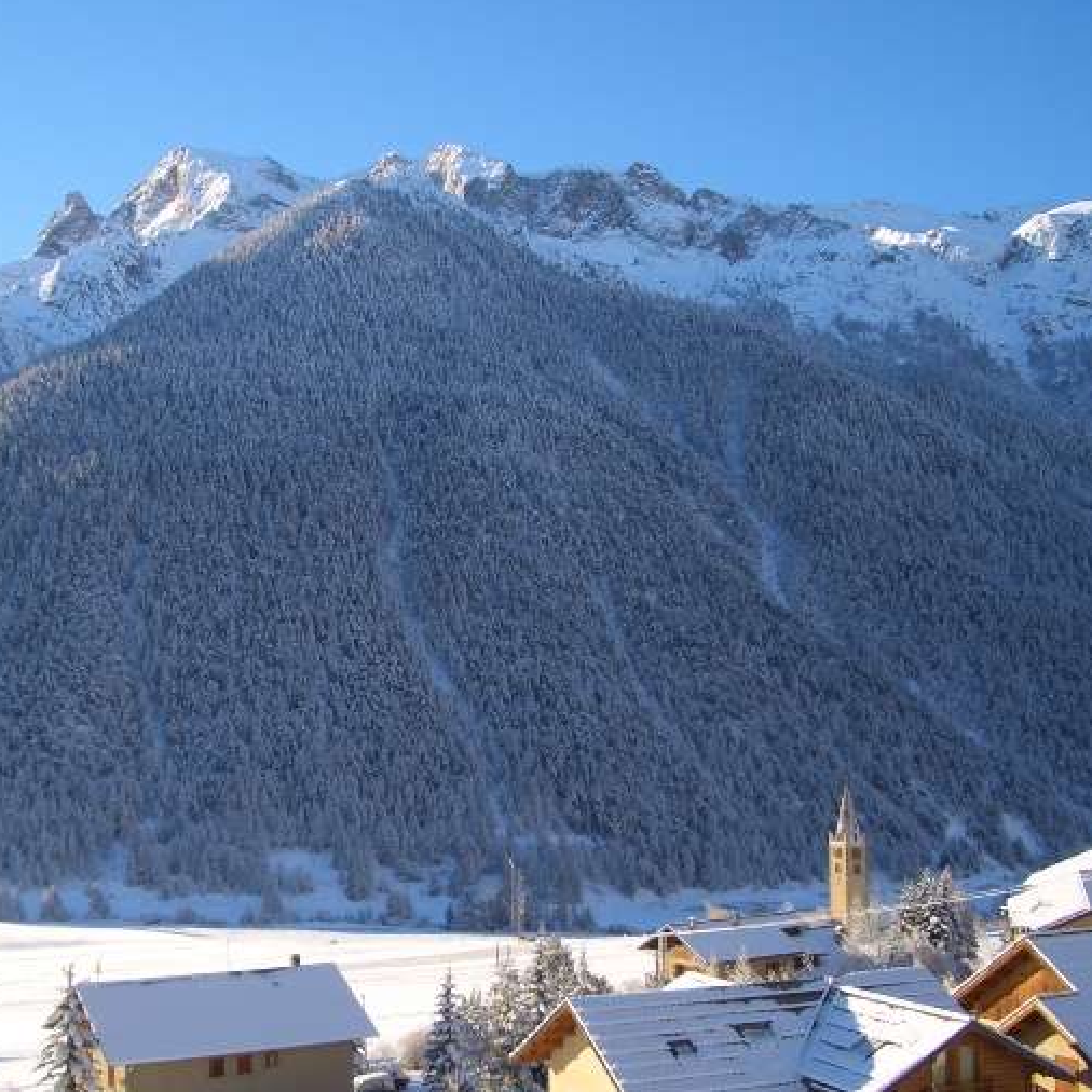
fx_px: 1677
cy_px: 575
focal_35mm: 47
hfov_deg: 35.6
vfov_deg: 36.1
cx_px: 331
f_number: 4.3
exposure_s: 1/250
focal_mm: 5.8
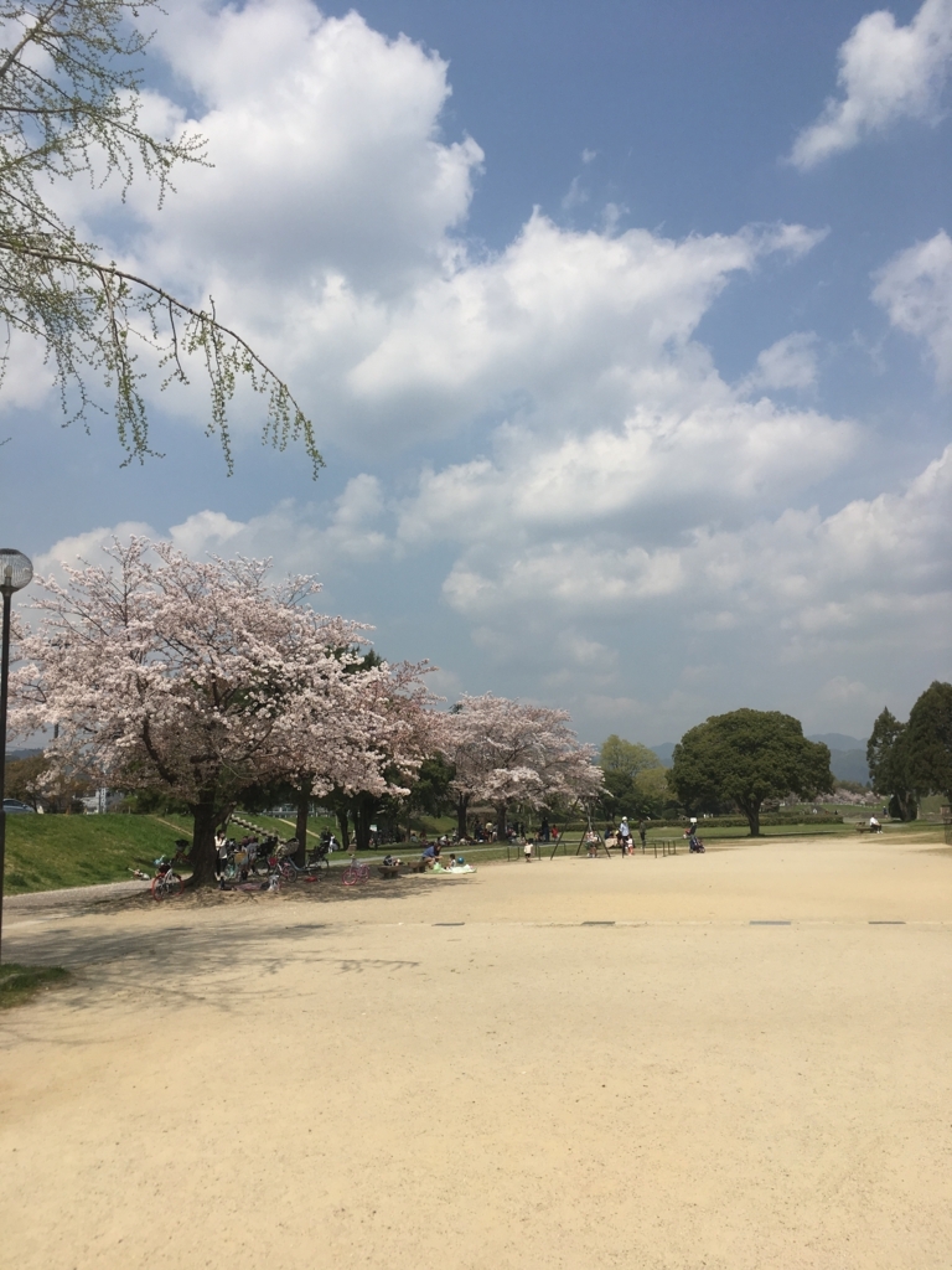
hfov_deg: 48.2
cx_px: 476
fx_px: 1063
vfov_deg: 61.7
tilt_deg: +8.4
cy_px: 635
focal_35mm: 29
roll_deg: +2.0
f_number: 2.2
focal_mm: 4.15
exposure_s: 1/3077
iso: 25
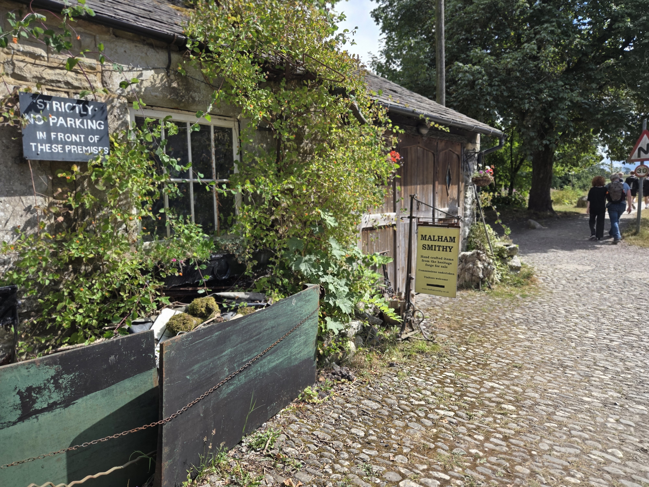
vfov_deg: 58.9
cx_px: 324
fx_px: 431
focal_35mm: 23
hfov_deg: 73.9
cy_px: 244
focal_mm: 5.4
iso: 64
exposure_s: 1/2921
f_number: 1.8
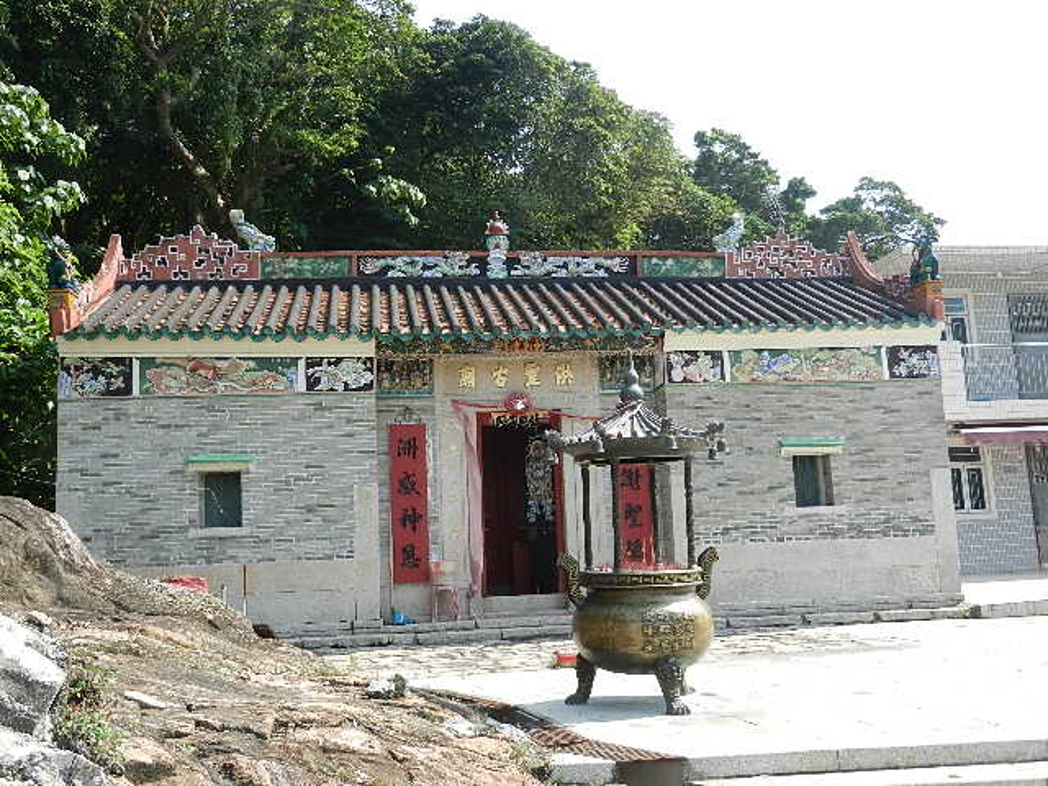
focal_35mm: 33
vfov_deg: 42.9
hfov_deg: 55.4
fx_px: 999
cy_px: 393
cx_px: 524
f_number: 3.8
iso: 160
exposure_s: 1/640
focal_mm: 5.9
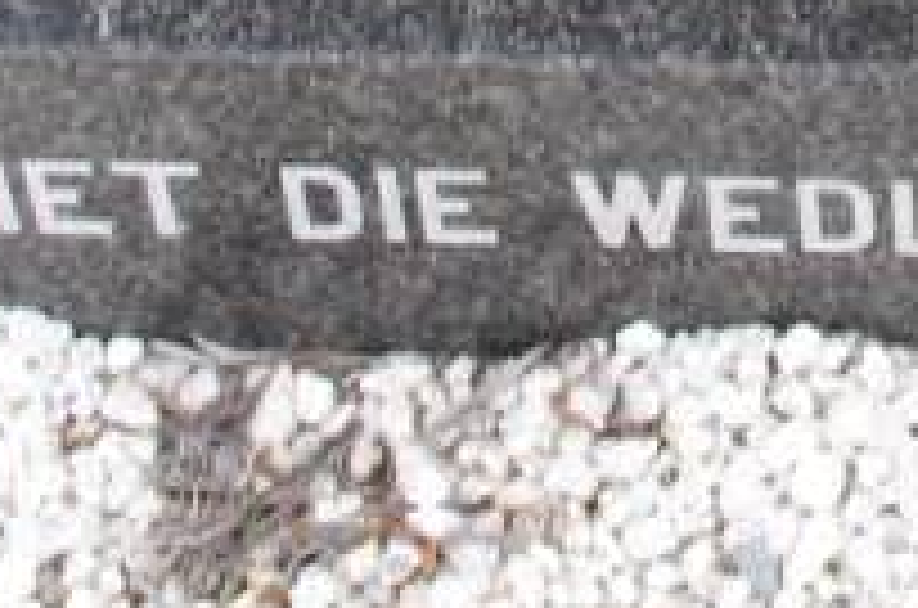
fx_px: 5088
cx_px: 1048
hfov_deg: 10.2
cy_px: -930
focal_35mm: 200
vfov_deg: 6.5
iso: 800
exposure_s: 1/125
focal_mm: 23.13
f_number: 11
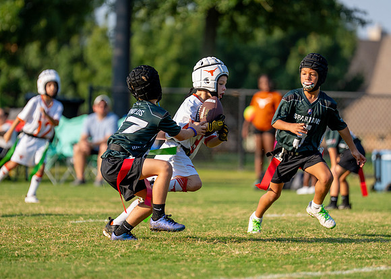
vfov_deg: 5.5
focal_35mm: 262
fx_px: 2905
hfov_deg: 7.7
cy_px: 130
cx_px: 203
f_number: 2.8
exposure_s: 1/2000
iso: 250
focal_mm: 200
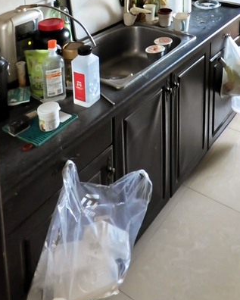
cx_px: 195
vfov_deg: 36.0
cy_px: -51
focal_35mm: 41
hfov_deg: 35.2
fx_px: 364
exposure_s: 1/12.5
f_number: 2.2
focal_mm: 1.65
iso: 910
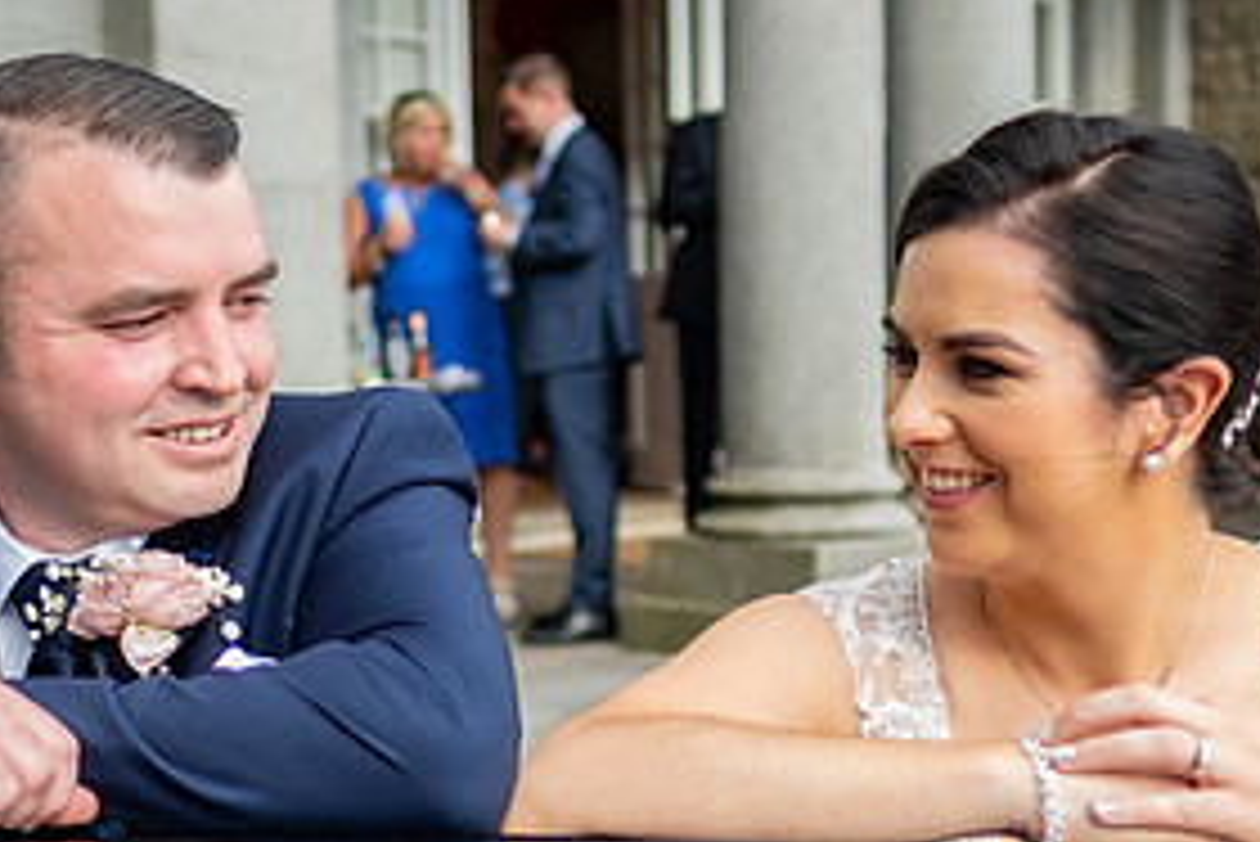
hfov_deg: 33.9
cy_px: 574
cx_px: 580
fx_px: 2066
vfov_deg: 22.9
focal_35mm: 59
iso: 200
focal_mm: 16
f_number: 1.4
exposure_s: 1/2000
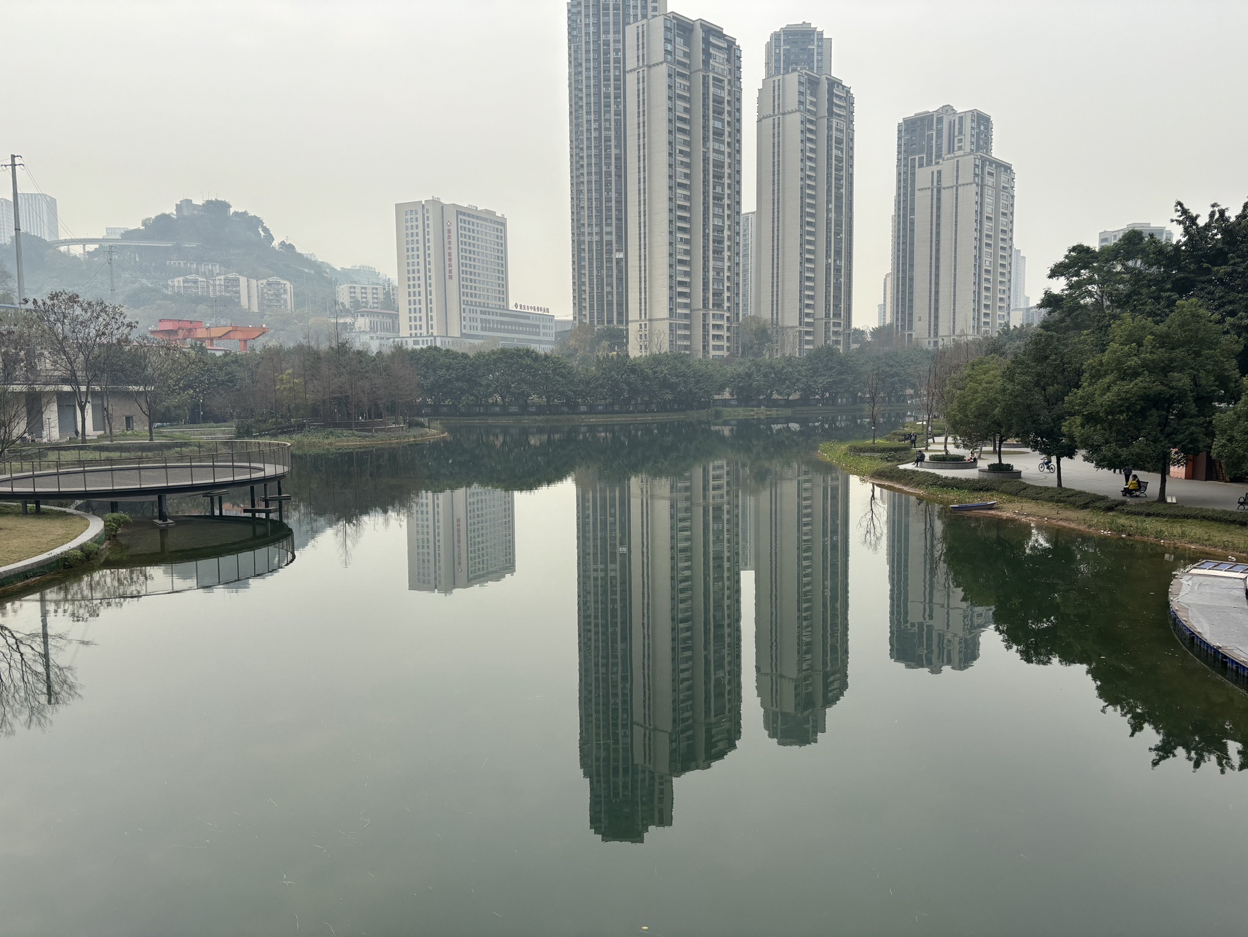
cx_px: 624
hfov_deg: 67.3
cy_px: 468
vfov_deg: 53.1
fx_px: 938
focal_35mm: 26
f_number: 1.6
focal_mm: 5.96
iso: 50
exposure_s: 1/961
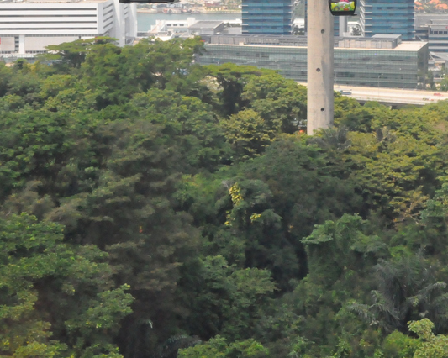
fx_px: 968
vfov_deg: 20.4
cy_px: 16
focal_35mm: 73
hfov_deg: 26.0
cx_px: 290
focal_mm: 22
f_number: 20
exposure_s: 1/400
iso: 3200
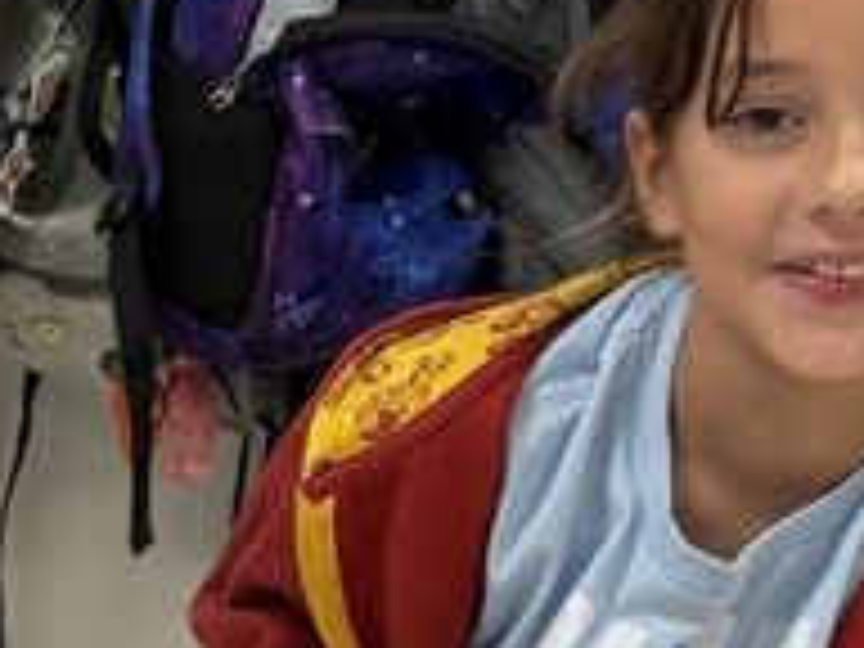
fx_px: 3195
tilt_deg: -29.0
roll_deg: -1.8
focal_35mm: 128
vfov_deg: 11.1
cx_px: -486
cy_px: 976
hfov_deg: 14.3
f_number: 1.78
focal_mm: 6.76
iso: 100
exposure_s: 1/60
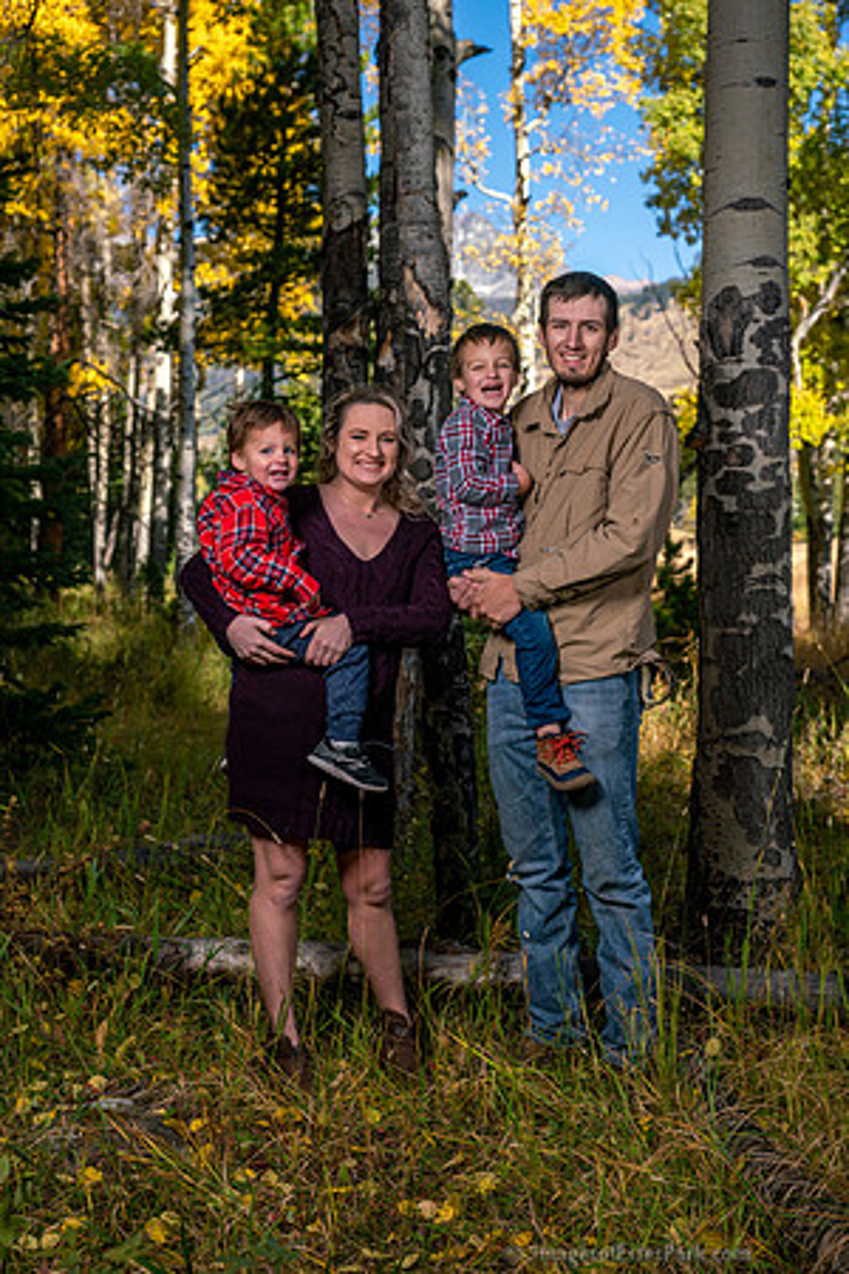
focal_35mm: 50
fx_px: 1769
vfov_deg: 39.6
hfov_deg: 27.0
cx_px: 424
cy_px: 637
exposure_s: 1/800
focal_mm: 50
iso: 160
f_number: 5
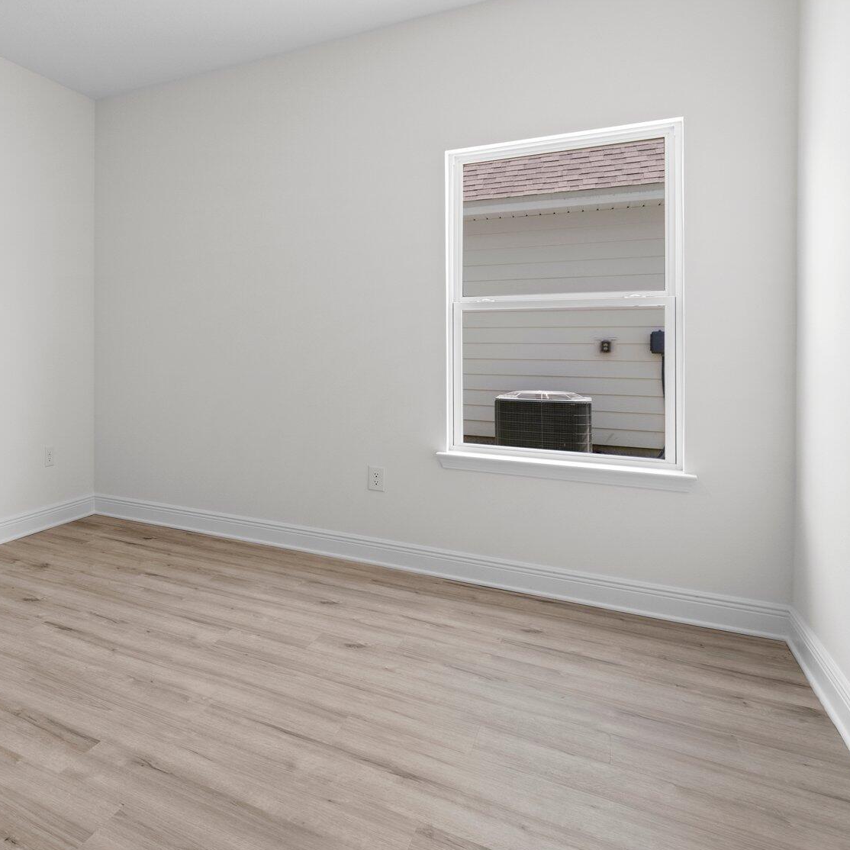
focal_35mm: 25
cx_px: 89
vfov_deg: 62.4
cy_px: 342
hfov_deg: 54.9
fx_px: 695
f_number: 9
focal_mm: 16
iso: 500
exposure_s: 1/20
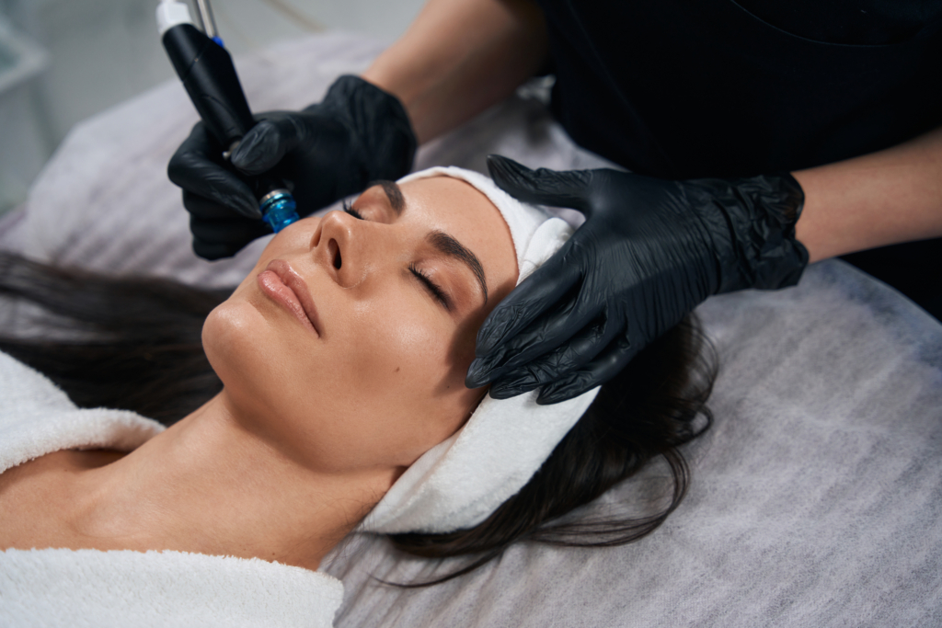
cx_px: 471
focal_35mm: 62
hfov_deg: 32.6
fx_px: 1612
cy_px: 314
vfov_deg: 22.1
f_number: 2.8
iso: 320
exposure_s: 1/250
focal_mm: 61.6
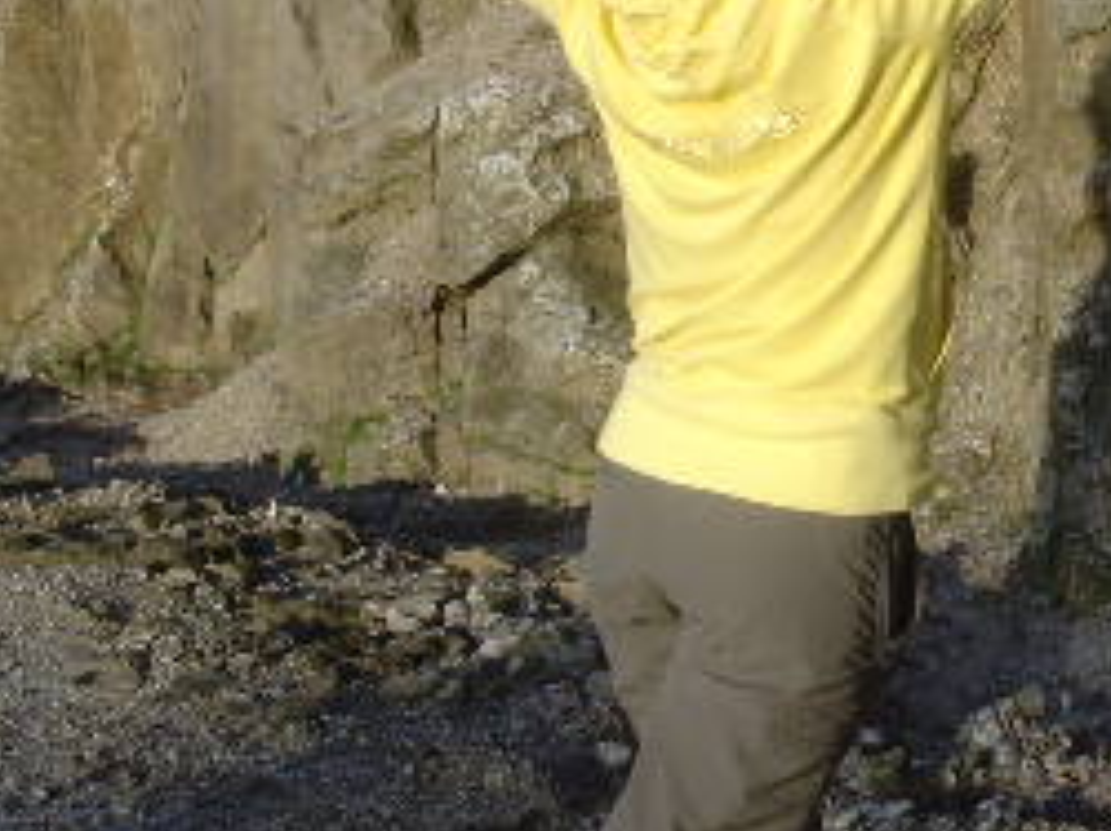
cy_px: 351
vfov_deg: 14.8
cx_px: 987
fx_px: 3206
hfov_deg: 19.3
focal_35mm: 100
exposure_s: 1/180
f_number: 6.3
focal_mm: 6.6
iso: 80
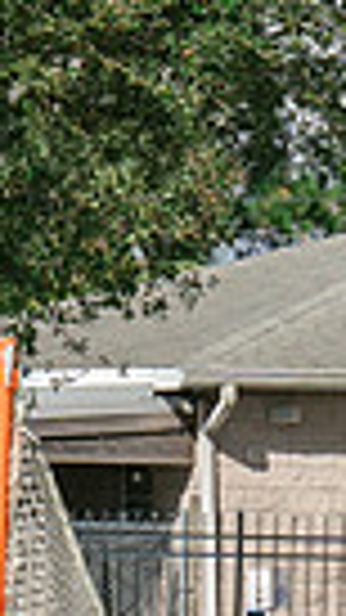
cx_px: -1356
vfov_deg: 3.6
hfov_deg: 2.0
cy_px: 528
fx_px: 9743
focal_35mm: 597
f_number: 5.6
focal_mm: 70
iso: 250
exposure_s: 1/1250
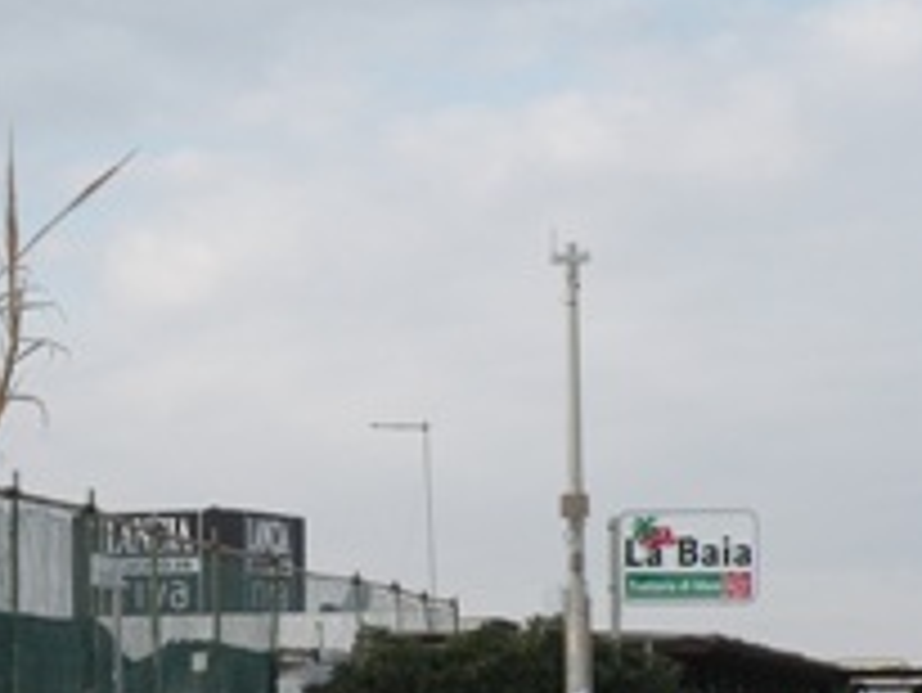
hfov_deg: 11.9
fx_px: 4424
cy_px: 720
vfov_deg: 8.9
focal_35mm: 166
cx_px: 414
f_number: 5.6
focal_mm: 13.4
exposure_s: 1/205
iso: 64
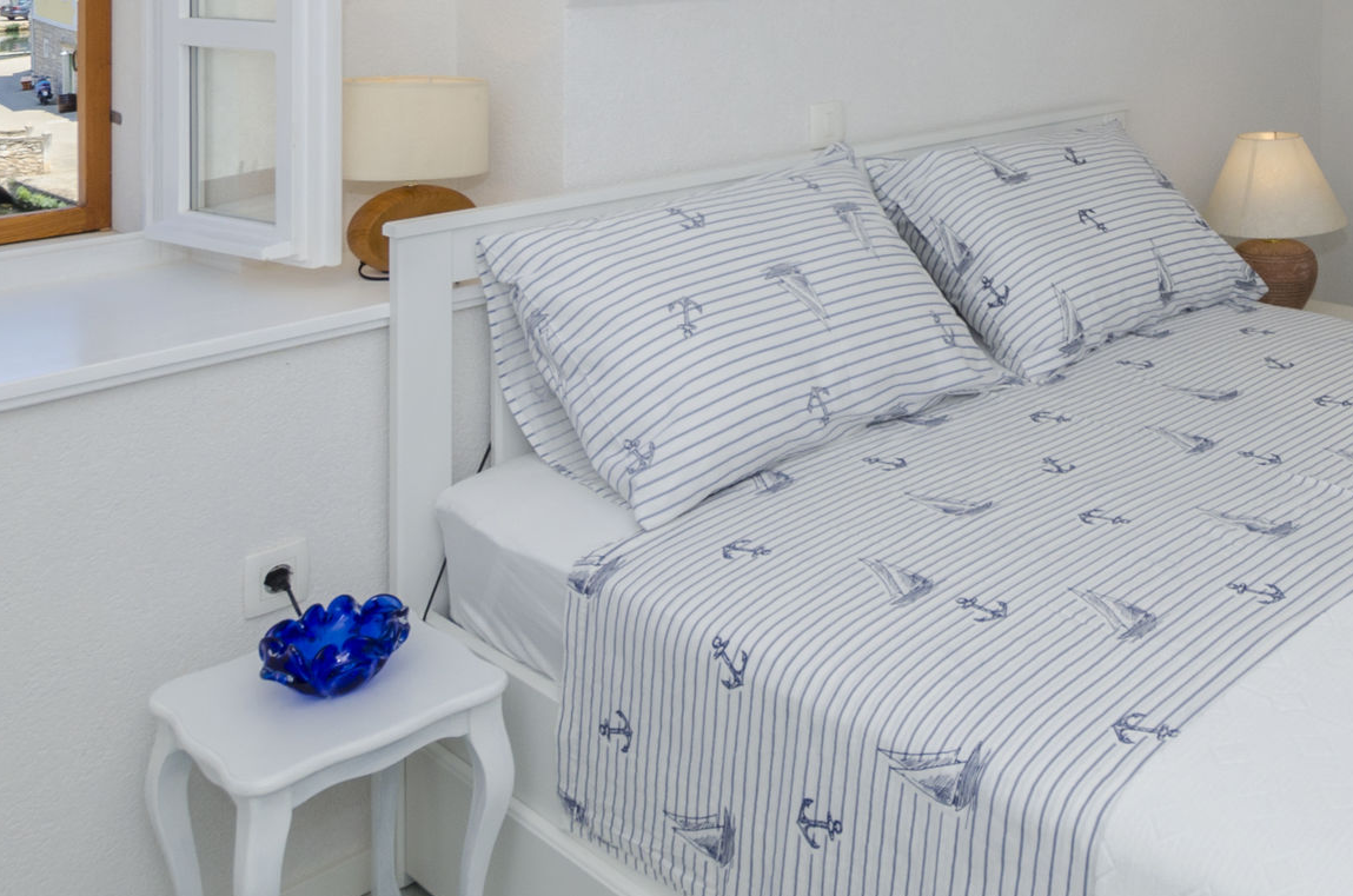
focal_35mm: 40
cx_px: 1077
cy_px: -76
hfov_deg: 45.9
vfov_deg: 29.9
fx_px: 1508
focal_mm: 11
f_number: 8
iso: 100
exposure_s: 1/160
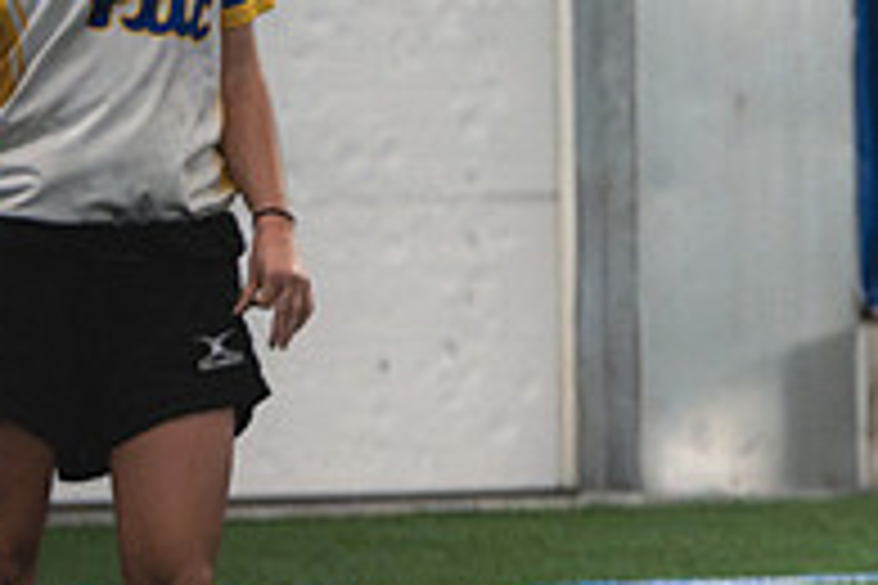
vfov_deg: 1.5
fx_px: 21778
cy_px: 256
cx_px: 1130
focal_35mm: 893
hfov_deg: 2.3
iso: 8000
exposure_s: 1/640
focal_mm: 200
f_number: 2.8
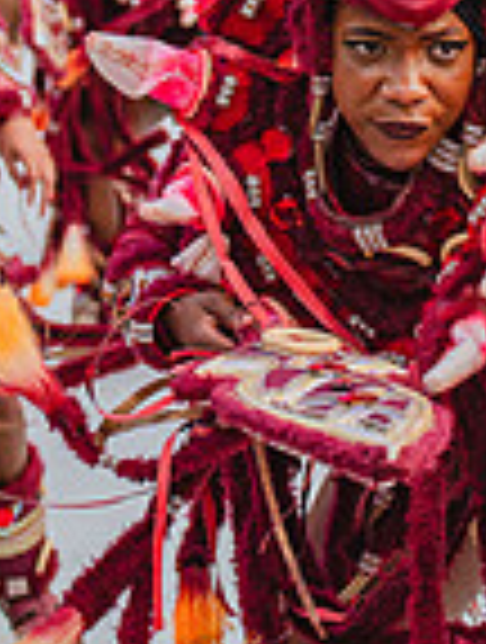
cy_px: -122
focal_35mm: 211
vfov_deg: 9.2
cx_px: 308
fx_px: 3932
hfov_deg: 7.1
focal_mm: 70
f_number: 5.6
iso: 640
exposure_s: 1/1600
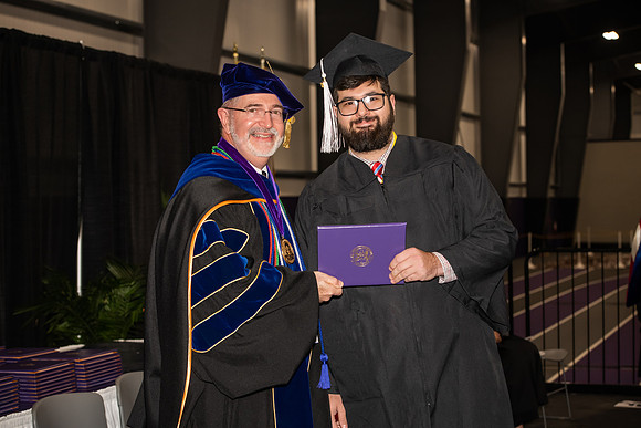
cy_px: 214
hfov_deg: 28.8
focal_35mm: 70
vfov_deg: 19.5
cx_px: 320
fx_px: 1247
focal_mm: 70
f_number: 5.6
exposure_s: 1/200
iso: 1000
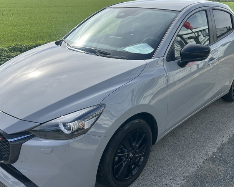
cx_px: 120
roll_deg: -1.5
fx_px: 242
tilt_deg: -23.8
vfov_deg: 42.2
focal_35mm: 35
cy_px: 97
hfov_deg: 51.5
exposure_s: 1/2571
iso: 50
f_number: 1.5
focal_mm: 5.7
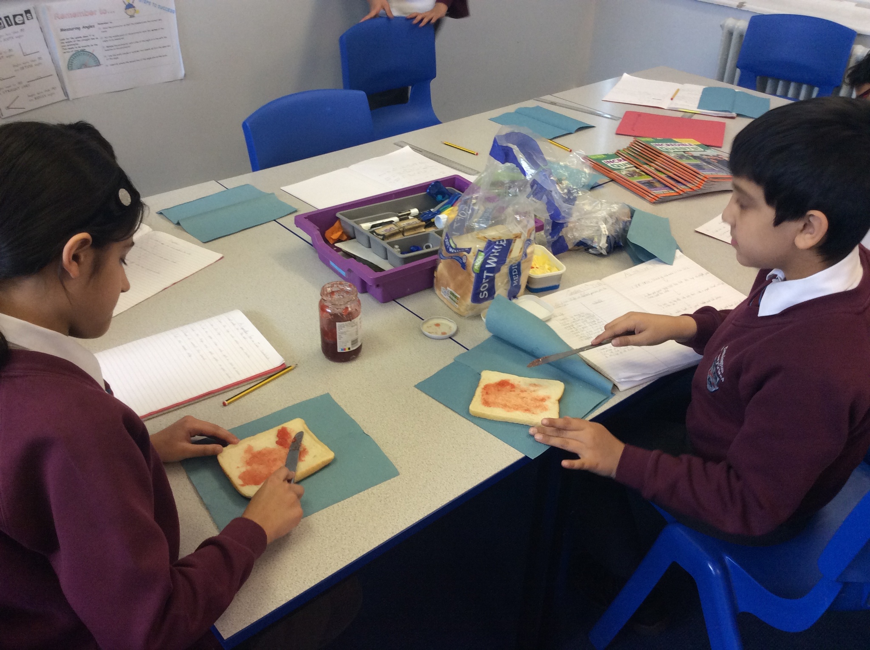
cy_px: 325
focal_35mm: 32
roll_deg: -0.3
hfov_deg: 56.9
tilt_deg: -32.1
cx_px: 435
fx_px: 803
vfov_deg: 44.1
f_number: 2.4
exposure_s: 1/25
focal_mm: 3.3
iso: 64
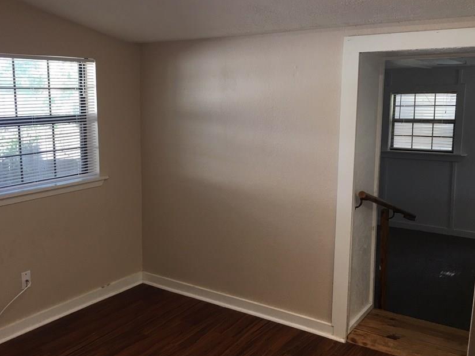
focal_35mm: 36
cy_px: 171
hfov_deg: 51.1
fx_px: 494
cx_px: 199
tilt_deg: -7.9
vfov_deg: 39.7
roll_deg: -0.3
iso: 25
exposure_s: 1/30
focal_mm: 4.15
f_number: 2.2
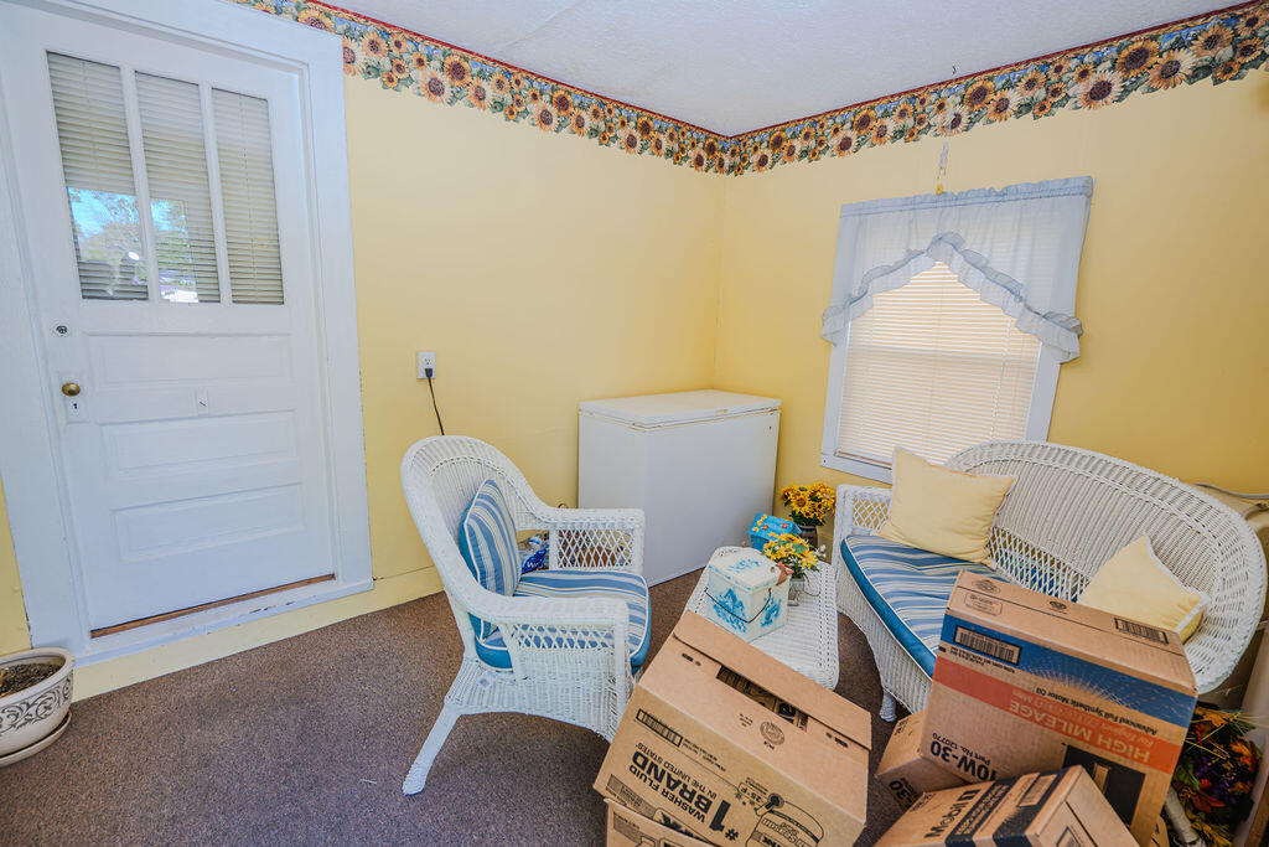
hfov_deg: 96.7
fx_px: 564
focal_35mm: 16
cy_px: 424
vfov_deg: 73.8
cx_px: 634
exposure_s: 1/200
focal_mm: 16
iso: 1000
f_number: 4
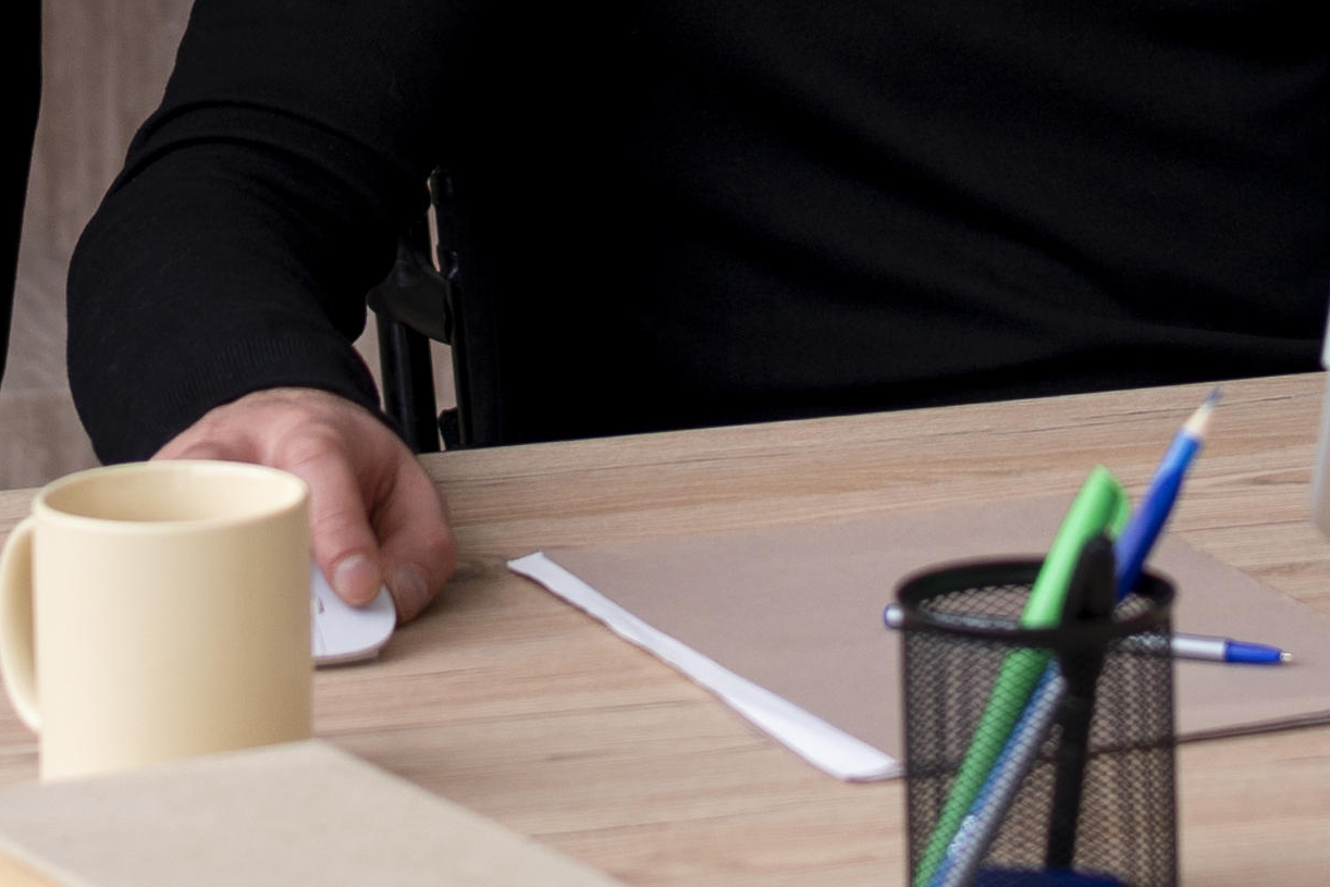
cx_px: 875
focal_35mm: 270
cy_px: -830
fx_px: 9975
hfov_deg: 7.6
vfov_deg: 5.0
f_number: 2.8
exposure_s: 1/250
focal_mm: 55
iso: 125
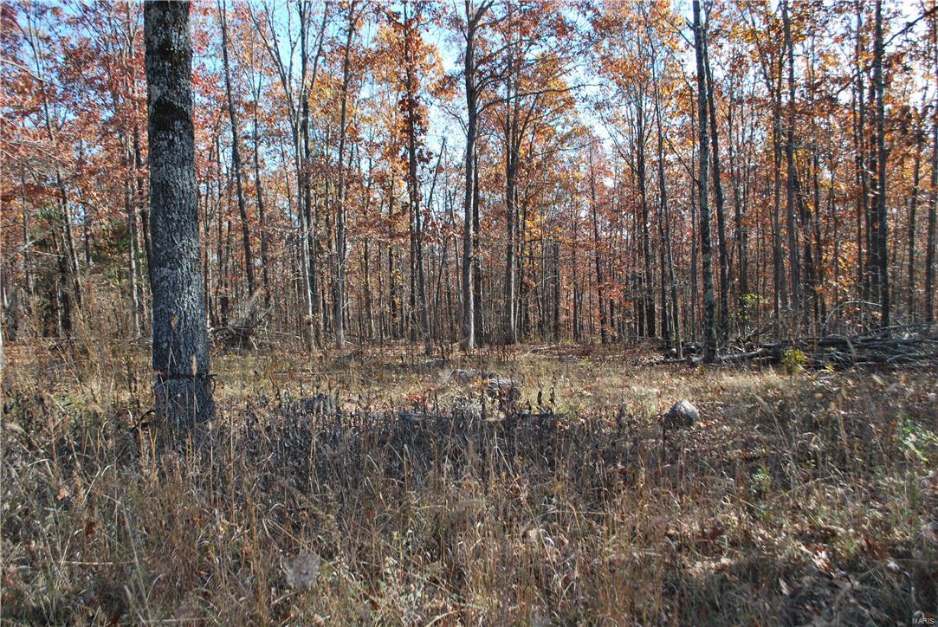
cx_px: 469
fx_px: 782
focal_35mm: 30
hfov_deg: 61.9
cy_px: 314
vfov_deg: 43.7
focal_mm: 20
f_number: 5.6
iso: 110
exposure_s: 1/125
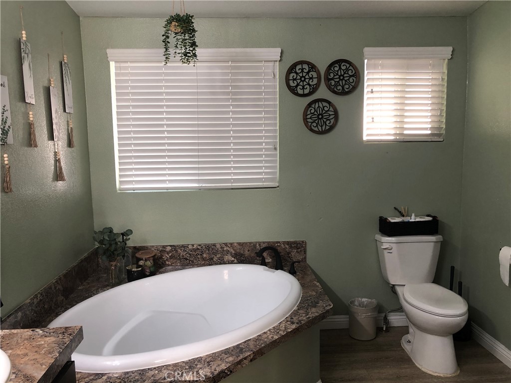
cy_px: 192
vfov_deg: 49.7
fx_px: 413
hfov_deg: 63.4
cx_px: 256
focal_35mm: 28
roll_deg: +1.3
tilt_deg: -8.4
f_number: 1.8
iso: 40
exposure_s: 1/24
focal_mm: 3.99
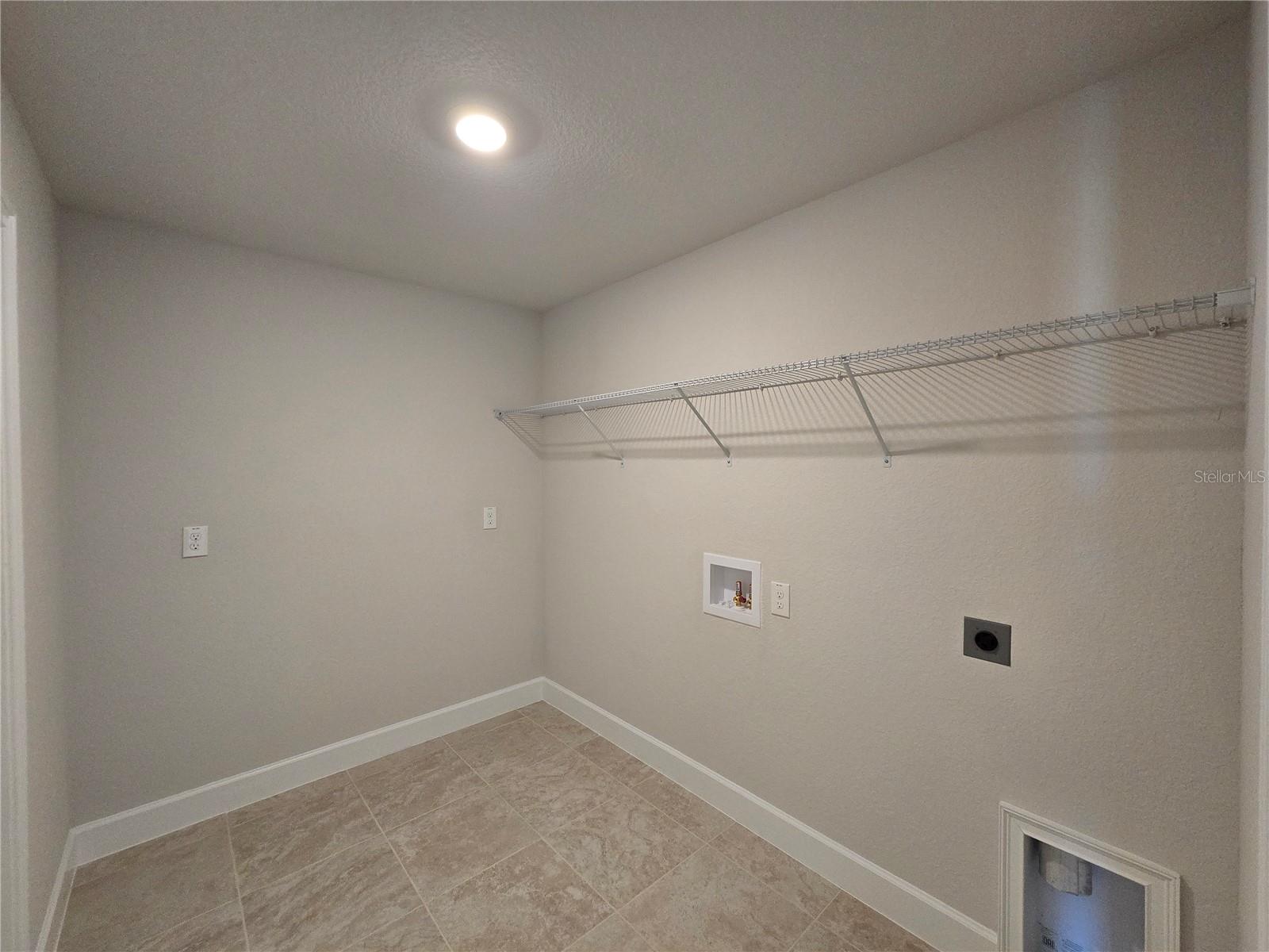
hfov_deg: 106.2
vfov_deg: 89.9
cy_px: 476
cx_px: 634
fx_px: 477
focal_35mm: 13
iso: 250
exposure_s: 1/60
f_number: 2.2
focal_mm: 2.2
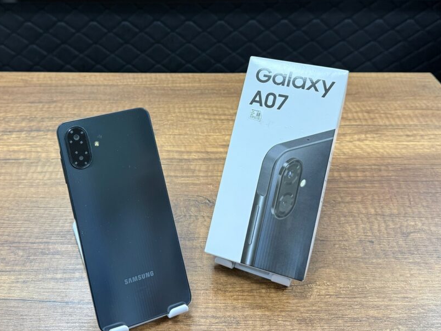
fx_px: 459
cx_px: 175
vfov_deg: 39.4
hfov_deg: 51.0
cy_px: 126
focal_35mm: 36
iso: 250
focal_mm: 6.76
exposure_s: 1/50
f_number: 1.78
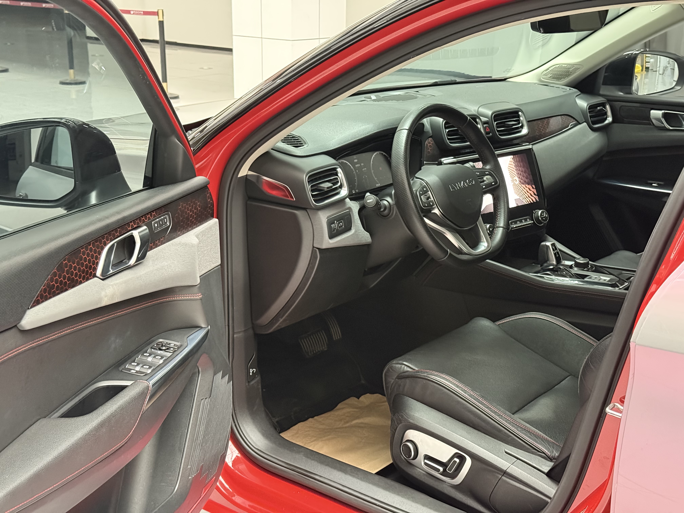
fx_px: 948
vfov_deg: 30.3
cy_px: 256
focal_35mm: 48
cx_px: 342
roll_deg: -1.1
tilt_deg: -17.3
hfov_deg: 39.7
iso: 800
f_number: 1.78
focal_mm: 6.76
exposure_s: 1/24
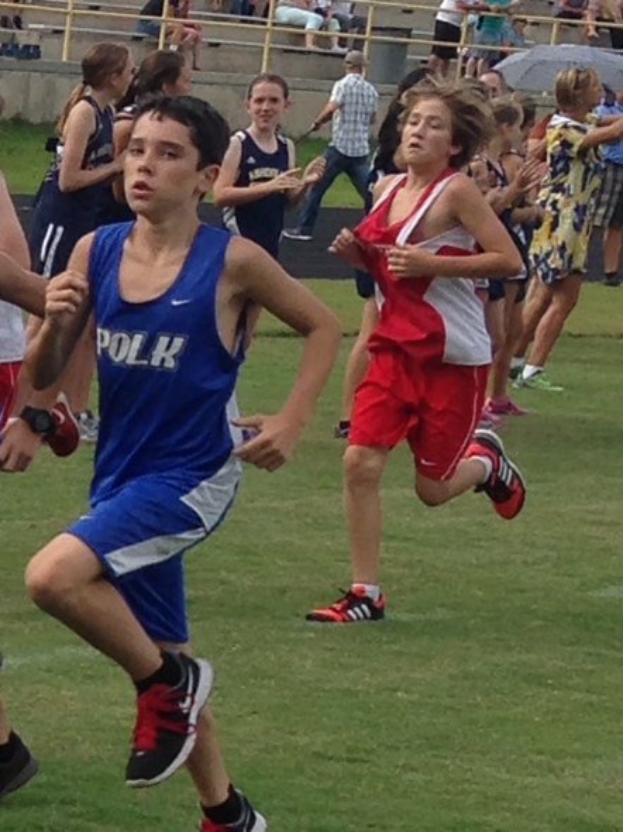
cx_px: 312
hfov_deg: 42.9
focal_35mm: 33
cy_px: 416
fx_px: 792
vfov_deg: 55.4
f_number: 2.4
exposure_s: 1/753
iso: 50
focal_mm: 4.12
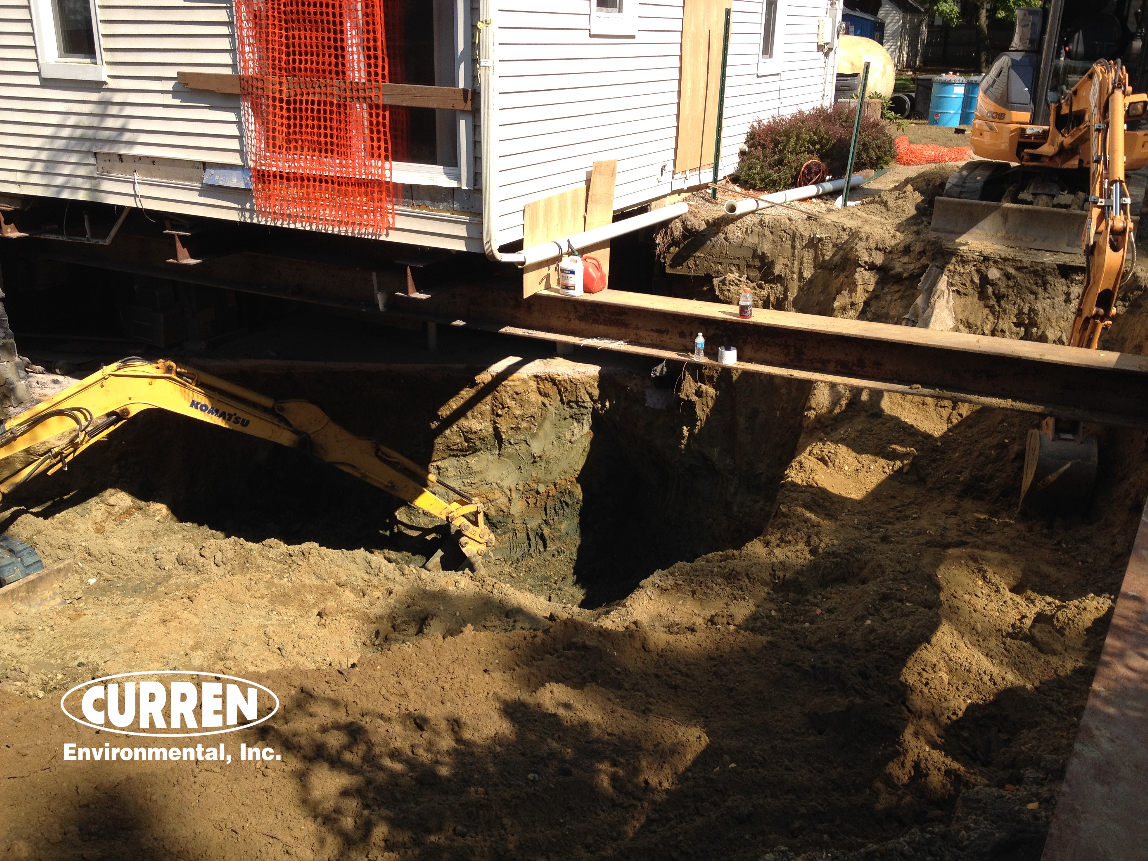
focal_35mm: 35
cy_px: 430
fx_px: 1161
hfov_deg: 52.6
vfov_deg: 40.7
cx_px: 574
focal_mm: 4.28
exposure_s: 1/1042
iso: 50
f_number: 2.4
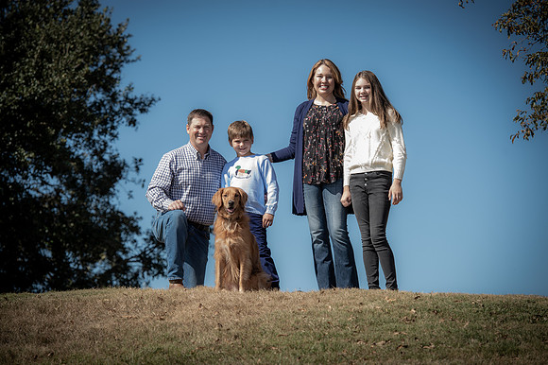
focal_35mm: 145
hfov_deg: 14.2
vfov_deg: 9.5
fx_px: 2206
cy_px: 182
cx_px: 274
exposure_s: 1/250
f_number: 5
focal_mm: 145
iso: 50
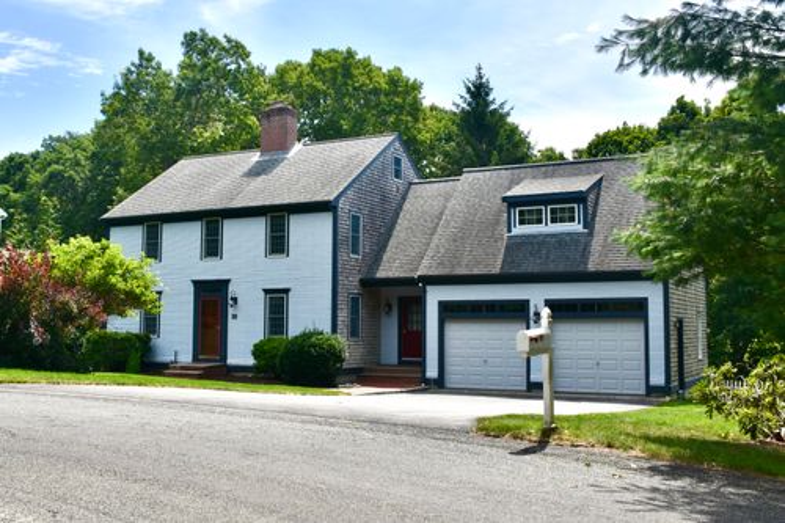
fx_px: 719
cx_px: 392
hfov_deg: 57.2
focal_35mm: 33
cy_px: 262
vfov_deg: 39.9
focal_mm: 22
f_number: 8
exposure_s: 1/250
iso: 100
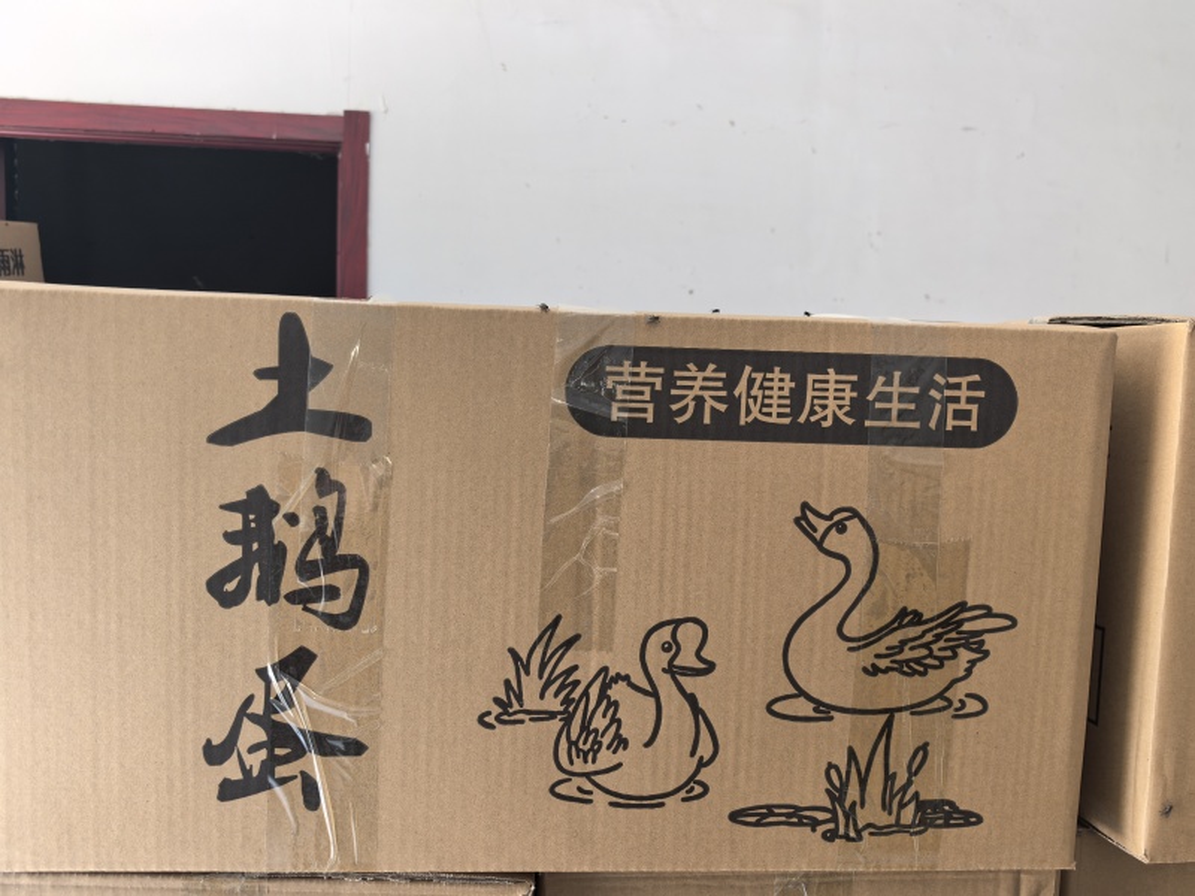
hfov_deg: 65.3
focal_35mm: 27
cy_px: 448
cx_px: 598
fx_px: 932
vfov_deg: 51.4
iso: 64
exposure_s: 1/98.6
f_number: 2
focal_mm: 6.98
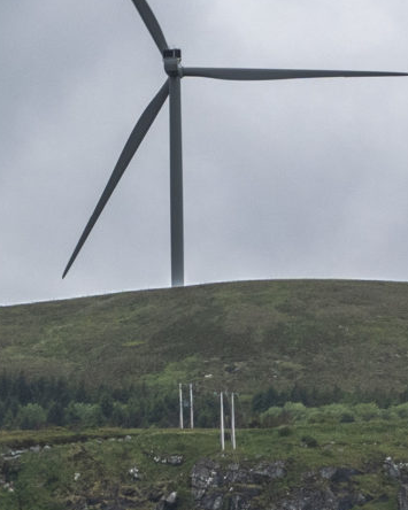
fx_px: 5723
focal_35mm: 379
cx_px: -218
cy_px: 625
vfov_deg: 5.1
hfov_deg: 4.1
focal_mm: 25.61
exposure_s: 1/250
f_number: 4
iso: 100
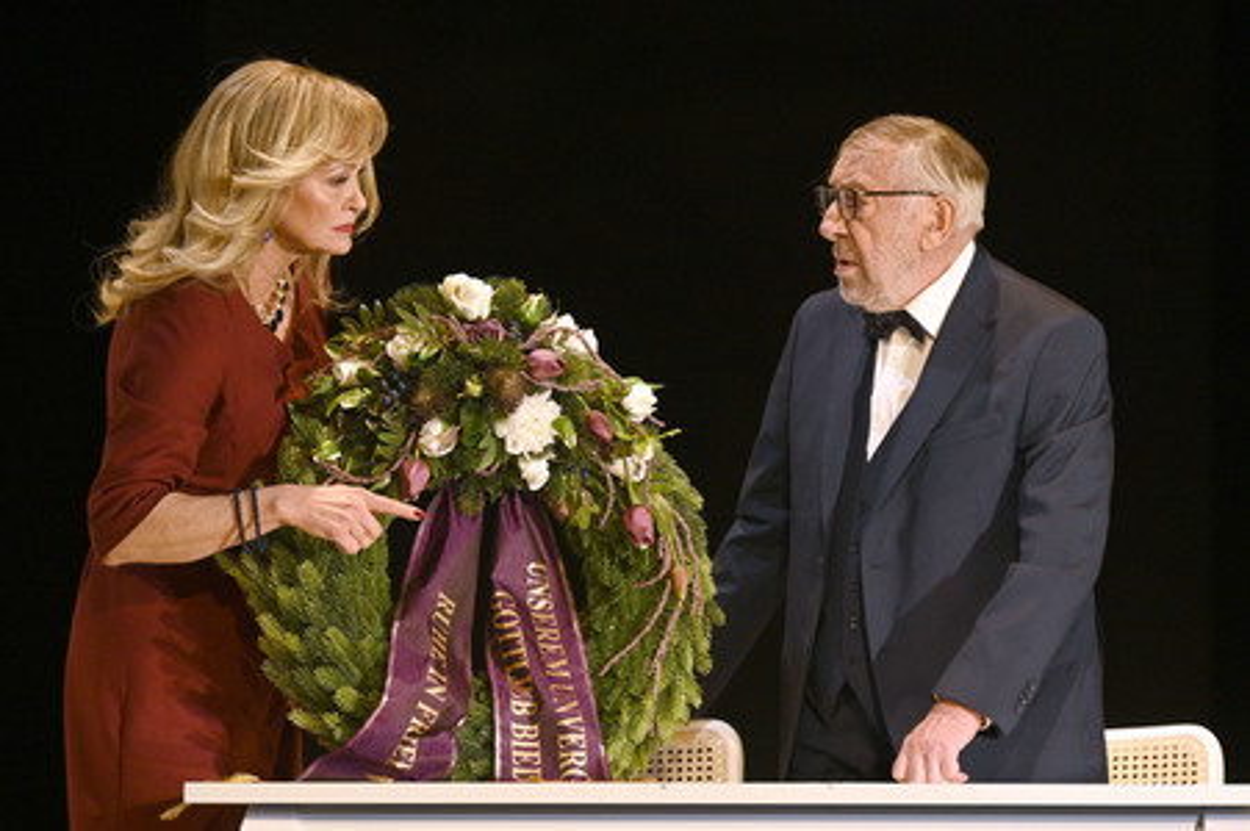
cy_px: 416
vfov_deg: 5.7
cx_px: 625
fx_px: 8327
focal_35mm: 240
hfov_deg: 8.6
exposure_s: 1/1000
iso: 5000
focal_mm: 240
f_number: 5
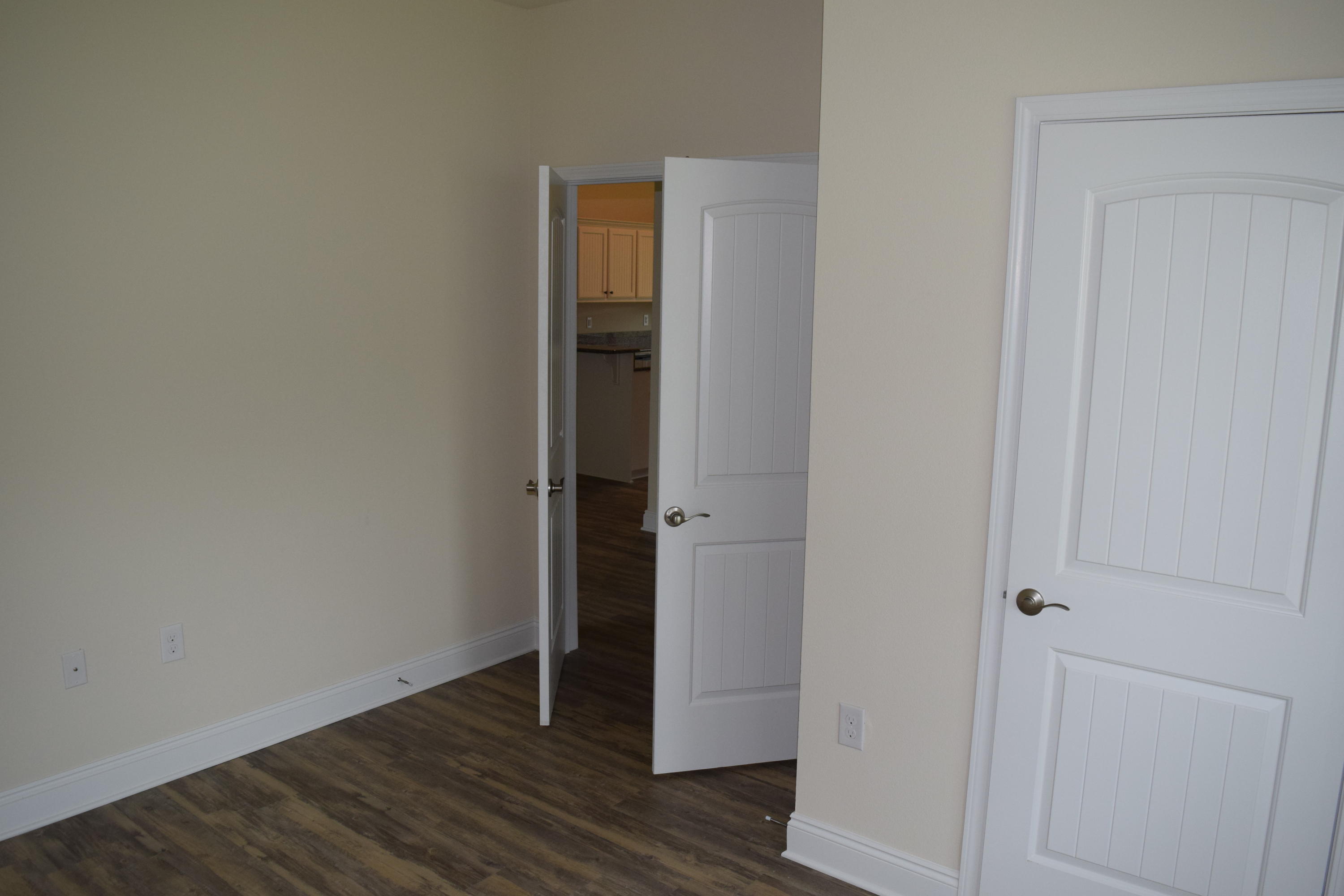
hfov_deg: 67.4
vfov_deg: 47.9
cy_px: 448
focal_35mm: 27
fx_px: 1008
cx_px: 672
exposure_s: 1/100
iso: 800
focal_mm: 18
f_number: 5
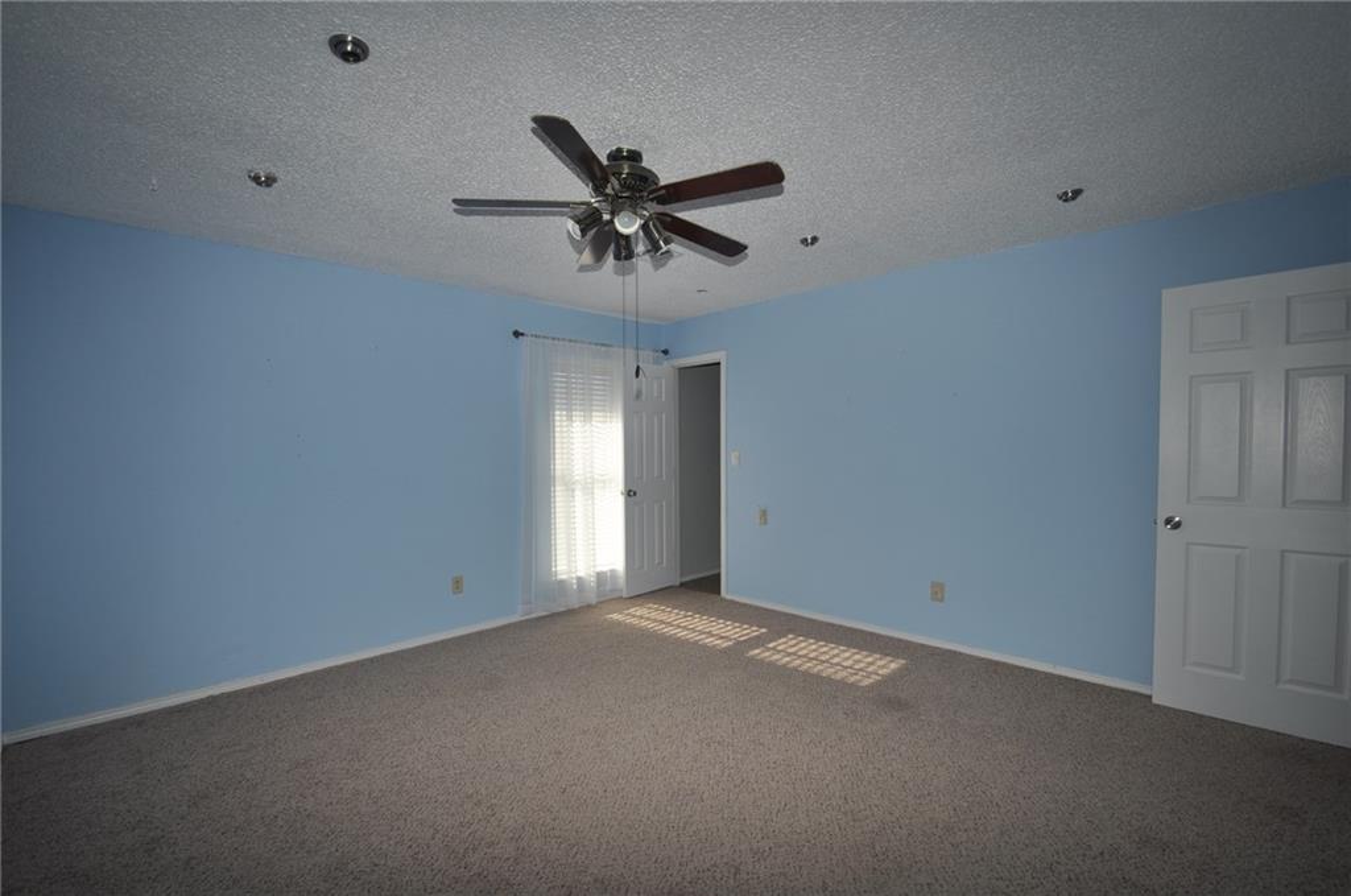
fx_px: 562
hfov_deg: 100.5
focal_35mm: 15
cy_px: 448
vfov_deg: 77.1
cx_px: 676
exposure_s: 1/200
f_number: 7.1
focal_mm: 10
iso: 200
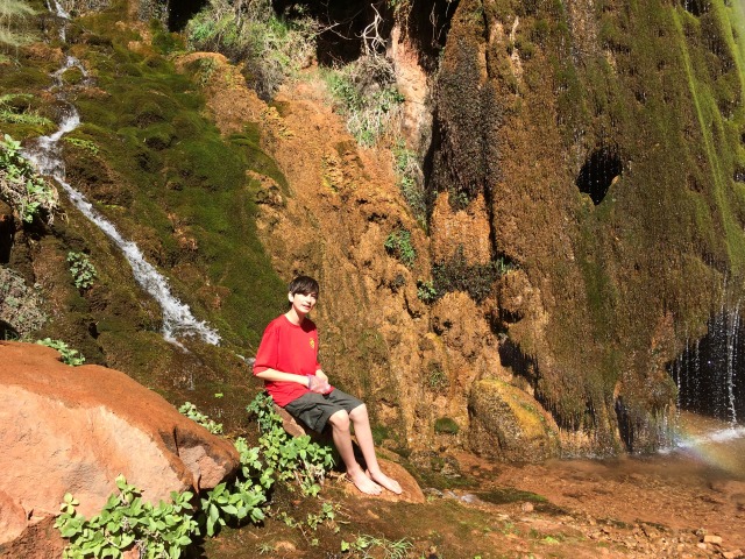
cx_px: 372
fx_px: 624
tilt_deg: -1.8
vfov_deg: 48.2
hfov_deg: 61.7
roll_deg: +1.2
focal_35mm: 29
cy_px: 280
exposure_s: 1/1325
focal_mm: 4.15
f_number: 2.2
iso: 32
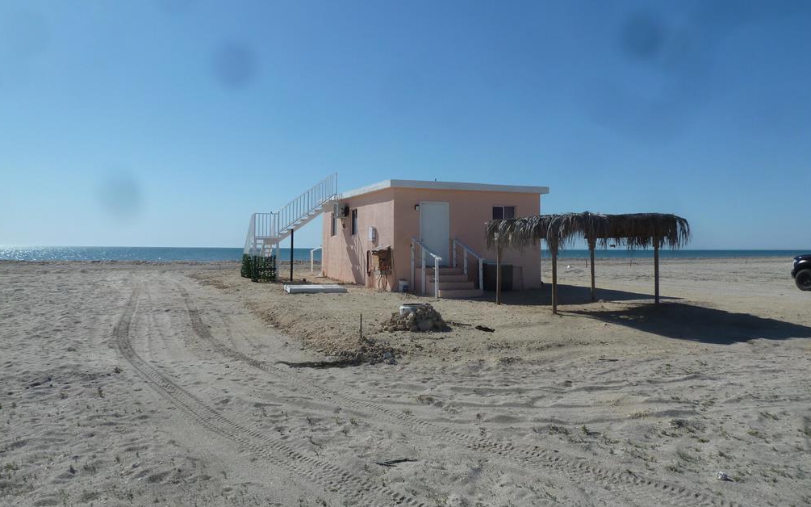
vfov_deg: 46.0
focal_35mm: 27
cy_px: 232
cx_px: 403
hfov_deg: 68.4
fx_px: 597
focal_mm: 4.1
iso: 80
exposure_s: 1/640
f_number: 5.6
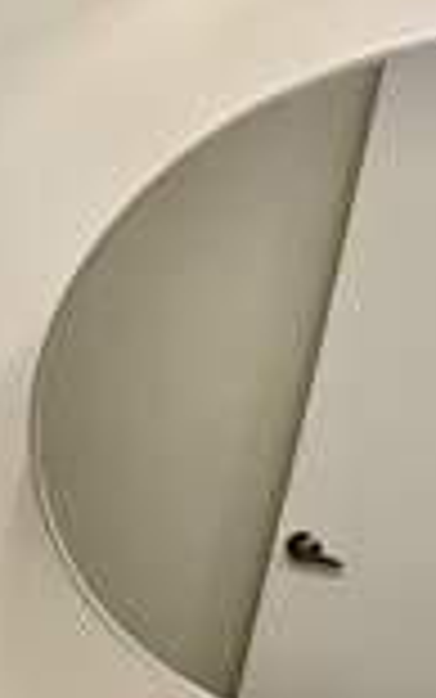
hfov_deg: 19.3
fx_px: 874
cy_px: 579
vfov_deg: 41.2
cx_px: -391
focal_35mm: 46
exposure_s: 1/120
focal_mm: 2.22
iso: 250
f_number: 2.2
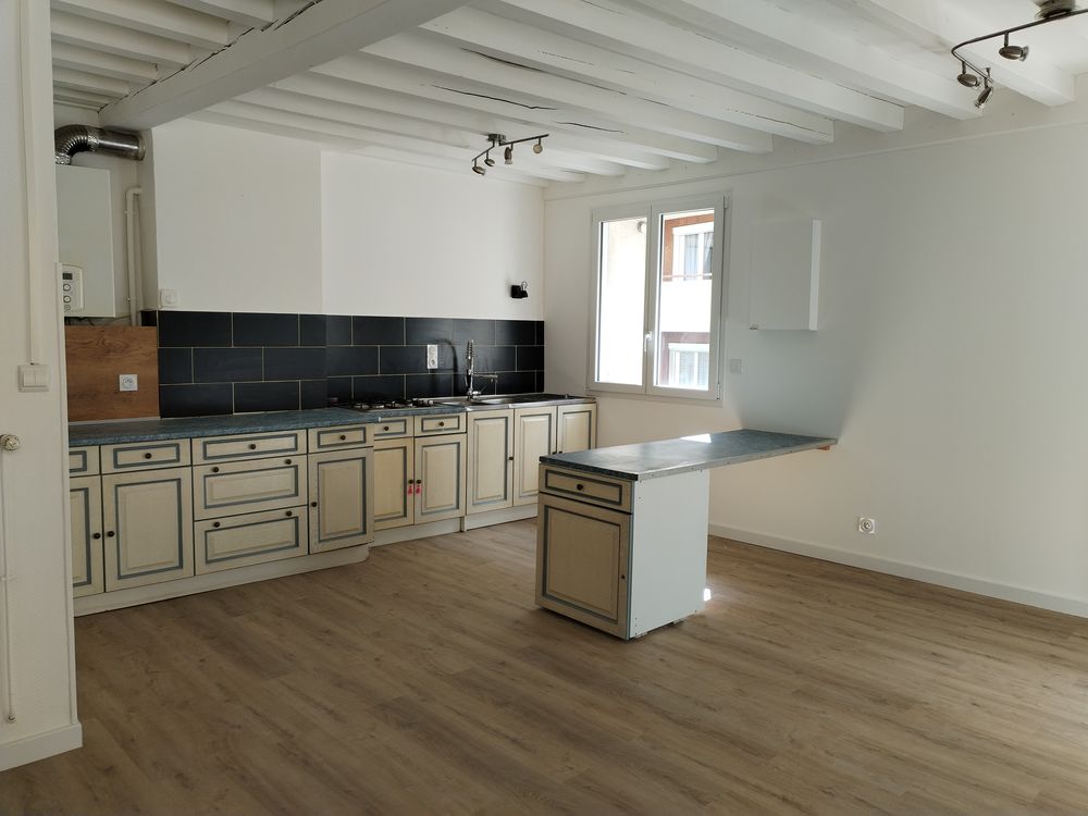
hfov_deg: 61.7
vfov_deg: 48.2
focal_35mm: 29
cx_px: 544
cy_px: 408
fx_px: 911
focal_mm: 4.75
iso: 130
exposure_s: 1/120
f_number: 1.8
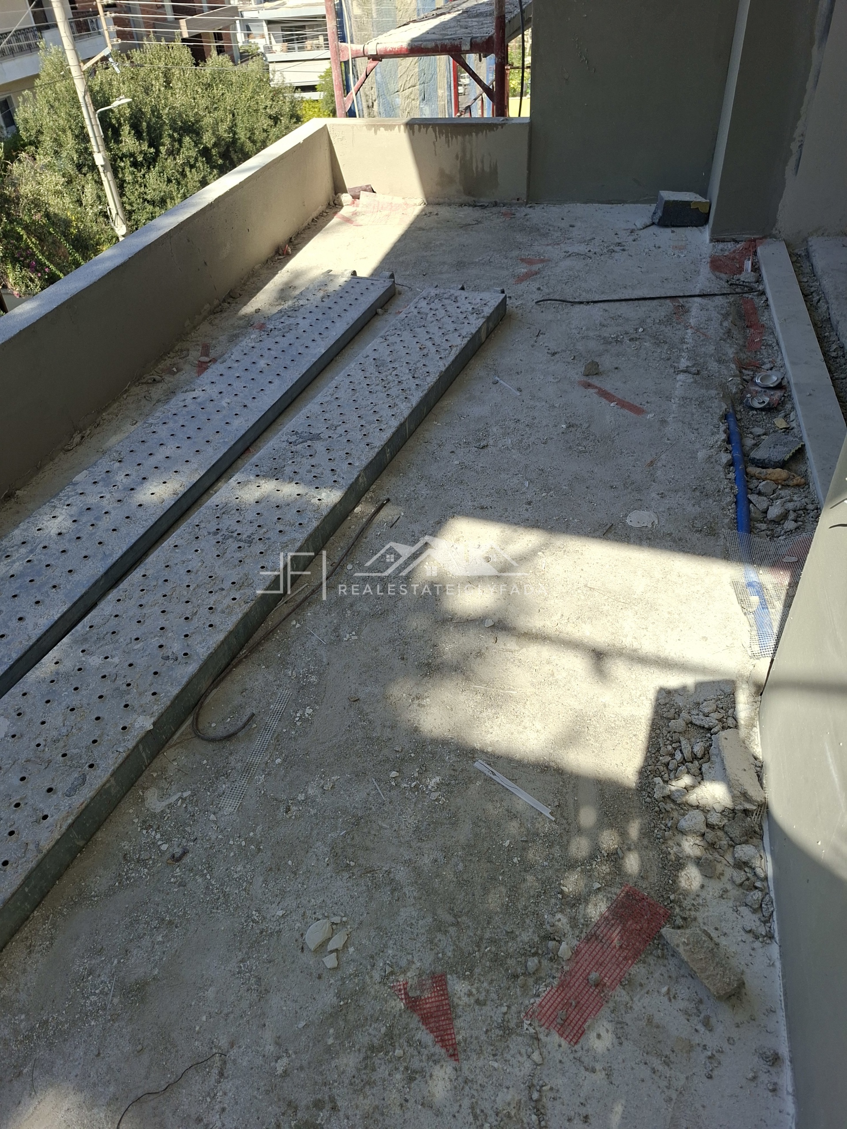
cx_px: 424
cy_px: 564
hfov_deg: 58.9
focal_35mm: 23
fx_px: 750
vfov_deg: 73.9
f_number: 1.8
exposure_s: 1/1754
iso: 50
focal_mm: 5.54
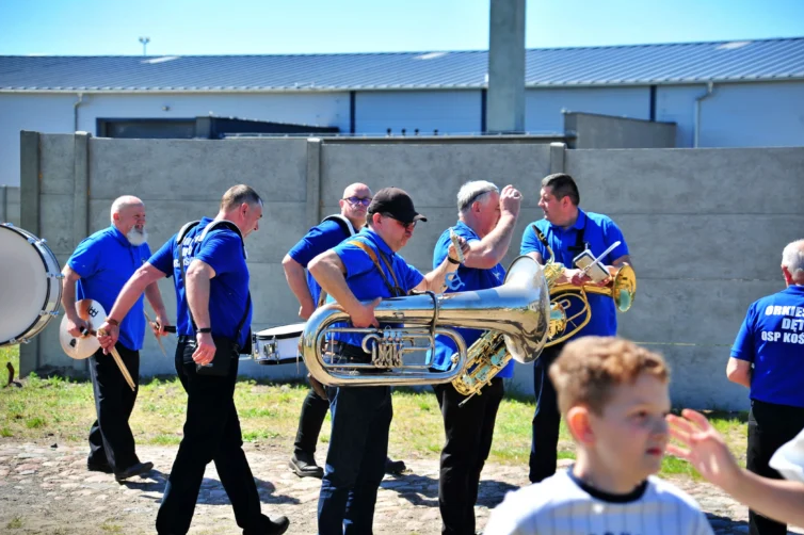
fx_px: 2500
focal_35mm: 112
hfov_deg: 18.3
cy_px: 271
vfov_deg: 12.2
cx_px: 405
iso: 250
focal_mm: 110
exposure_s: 1/400
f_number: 5.6
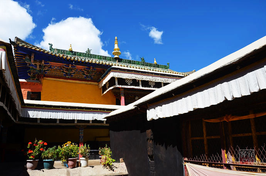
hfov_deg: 67.5
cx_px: 133
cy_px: 88
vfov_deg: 47.7
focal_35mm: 27
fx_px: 199
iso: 100
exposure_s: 1/250
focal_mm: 18
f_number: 8
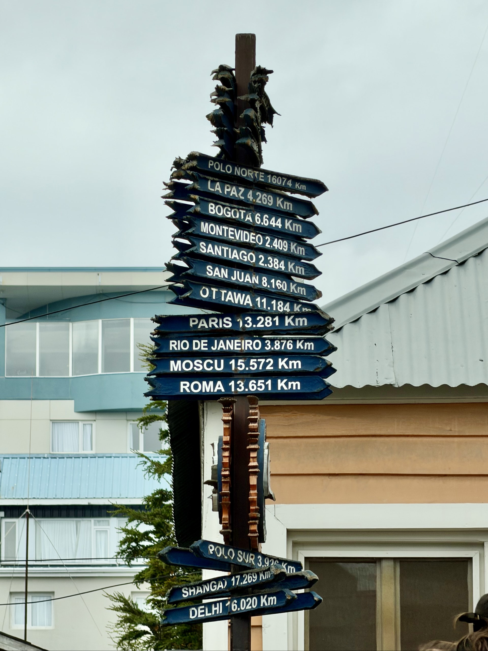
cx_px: 244
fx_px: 3760
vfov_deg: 9.9
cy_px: 326
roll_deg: +0.1
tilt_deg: +12.8
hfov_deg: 7.4
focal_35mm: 200
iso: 32
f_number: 2.8
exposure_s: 1/639
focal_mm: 16.89
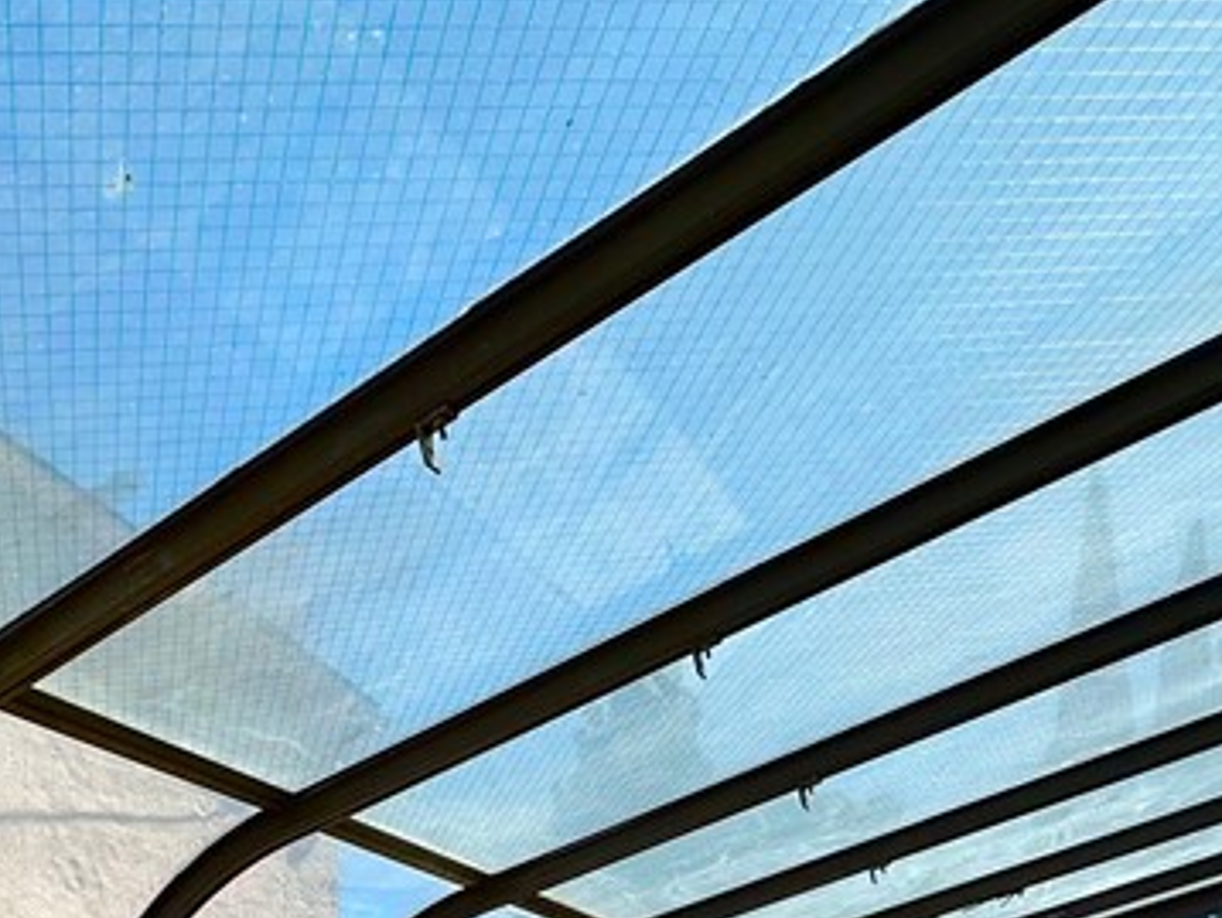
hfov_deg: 44.8
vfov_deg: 28.7
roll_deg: -2.1
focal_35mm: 40
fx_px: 1413
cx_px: 270
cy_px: 1222
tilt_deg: -2.3
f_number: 2.2
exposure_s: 1/1171
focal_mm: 2.22
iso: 40
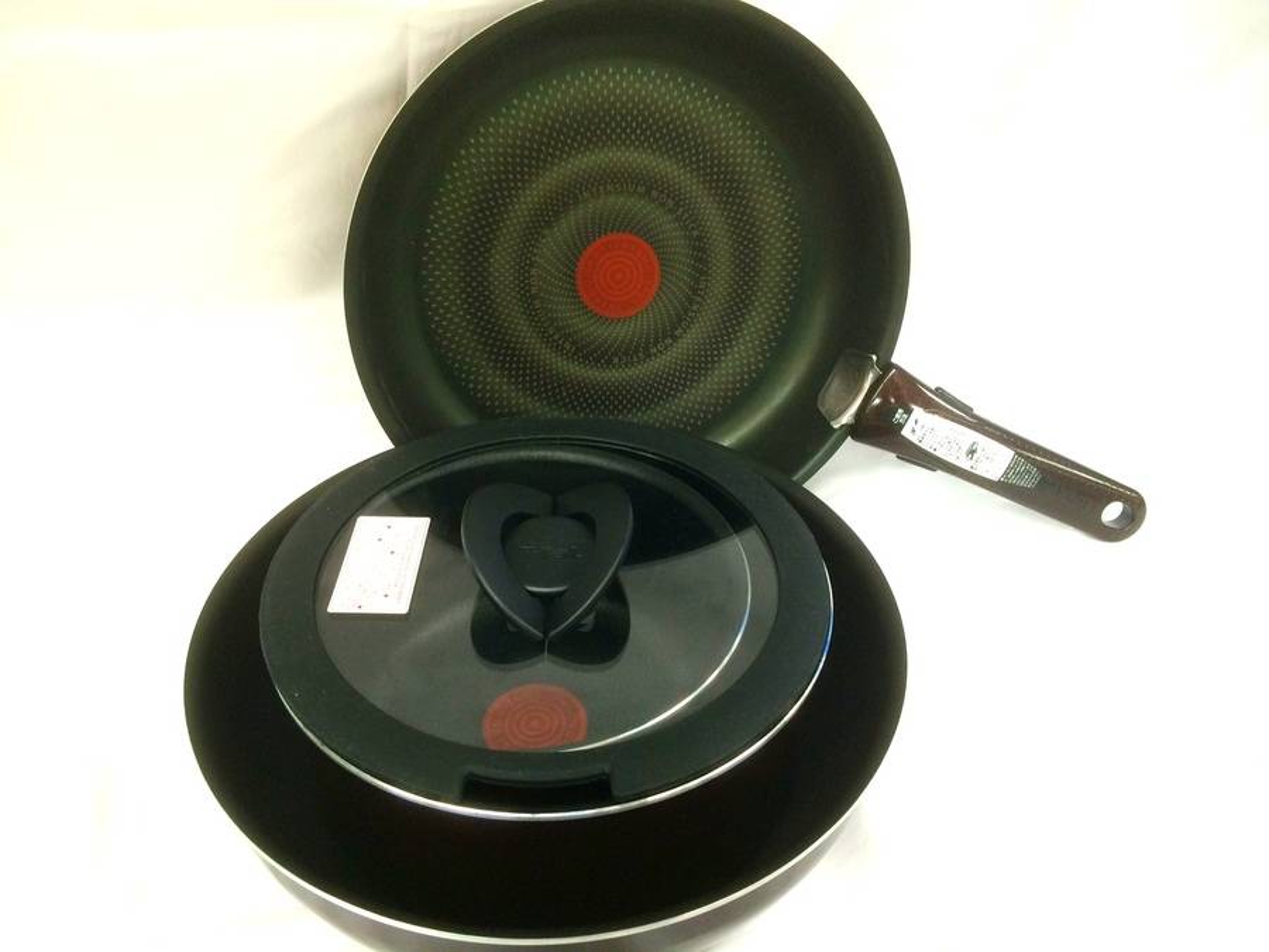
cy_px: 476
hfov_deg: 61.7
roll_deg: -0.8
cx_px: 634
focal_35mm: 29
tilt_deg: -36.7
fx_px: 1063
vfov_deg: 48.2
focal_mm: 4.15
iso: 64
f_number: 2.2
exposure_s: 1/33
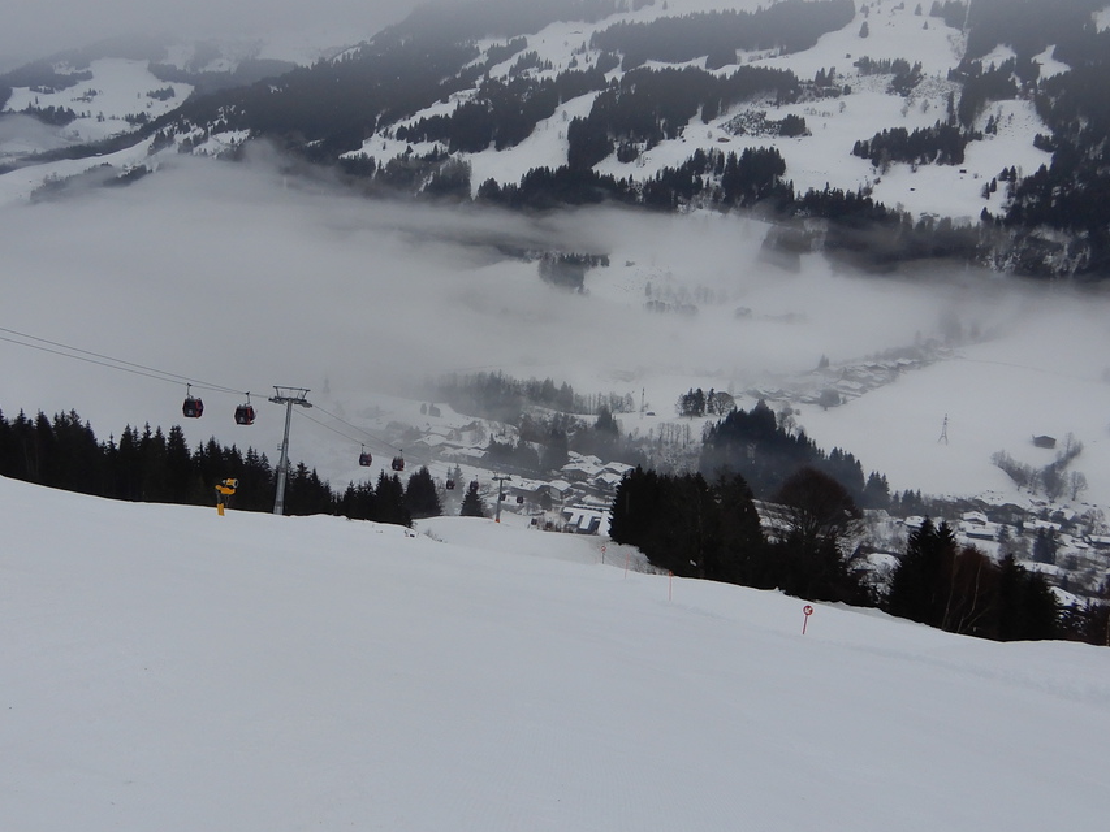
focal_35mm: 36
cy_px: 346
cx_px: 435
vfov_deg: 39.5
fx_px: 1155
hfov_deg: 51.0
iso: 80
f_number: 3.4
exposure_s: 1/320
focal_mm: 4.3
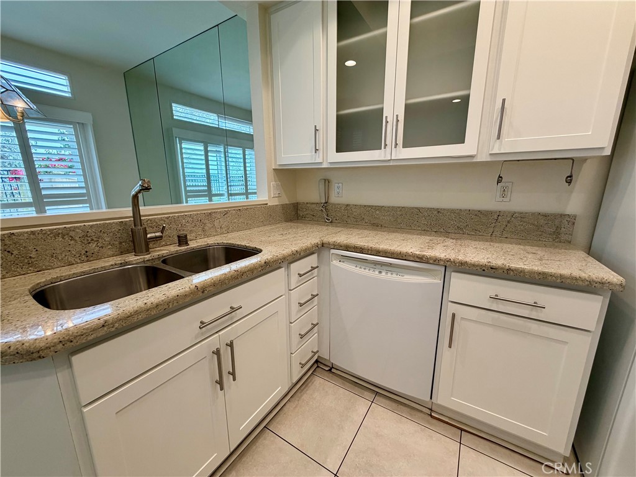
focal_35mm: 14
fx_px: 257
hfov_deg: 102.1
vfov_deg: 85.7
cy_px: 238
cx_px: 318
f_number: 2.2
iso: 125
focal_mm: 2.22
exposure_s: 1/120
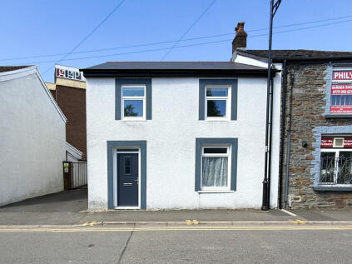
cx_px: 176
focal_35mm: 14
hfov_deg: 102.1
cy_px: 132
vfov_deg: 85.6
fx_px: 142
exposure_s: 1/1745
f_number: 2.2
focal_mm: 2.22
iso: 50
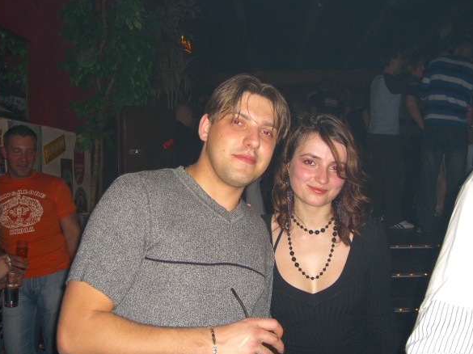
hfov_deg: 47.9
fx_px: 533
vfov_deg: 36.8
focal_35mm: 39
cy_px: 179
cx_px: 234
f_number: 2.8
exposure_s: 1/60
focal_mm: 7.9
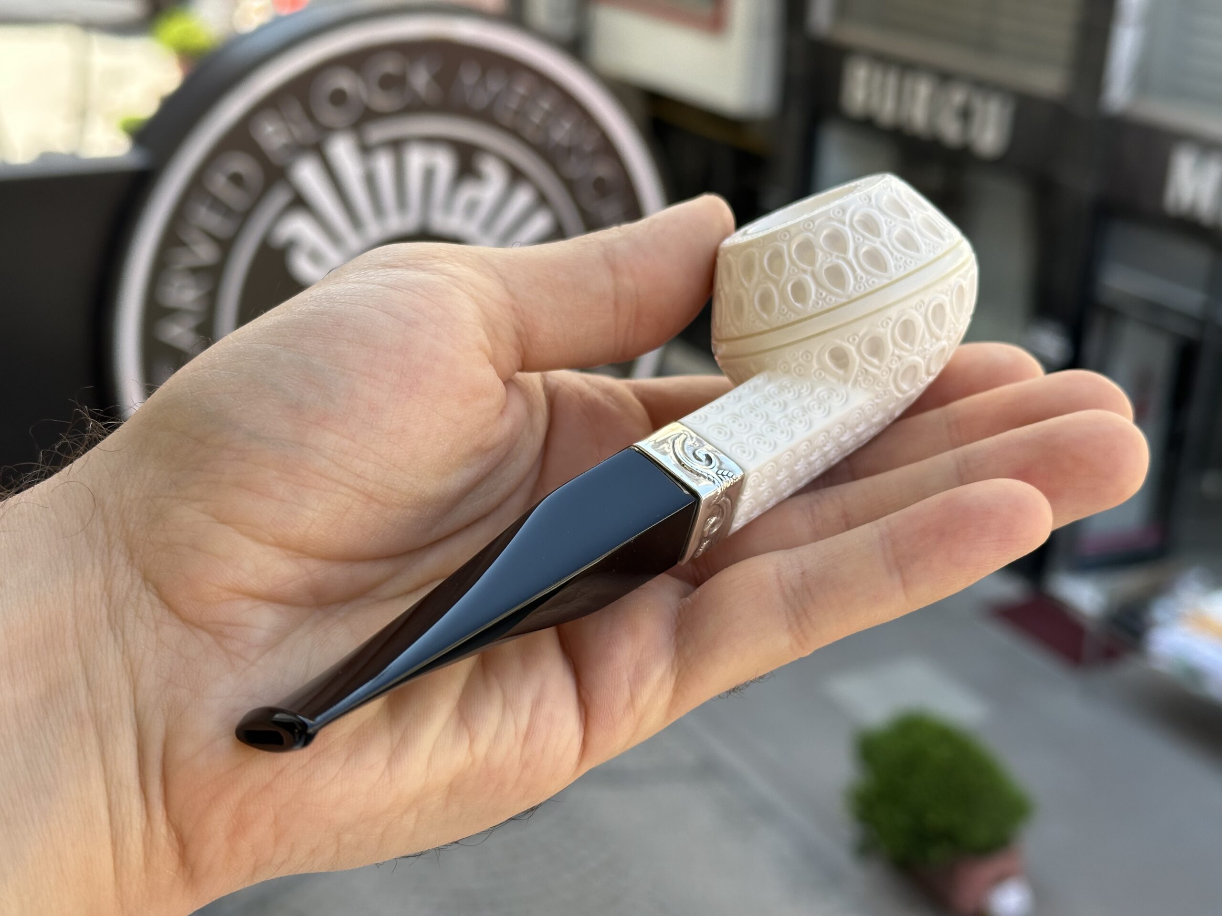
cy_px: 458
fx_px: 1694
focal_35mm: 48
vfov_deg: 30.3
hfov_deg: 39.7
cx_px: 611
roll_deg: -2.8
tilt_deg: -22.1
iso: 64
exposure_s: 1/489
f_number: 1.78
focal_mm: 6.86
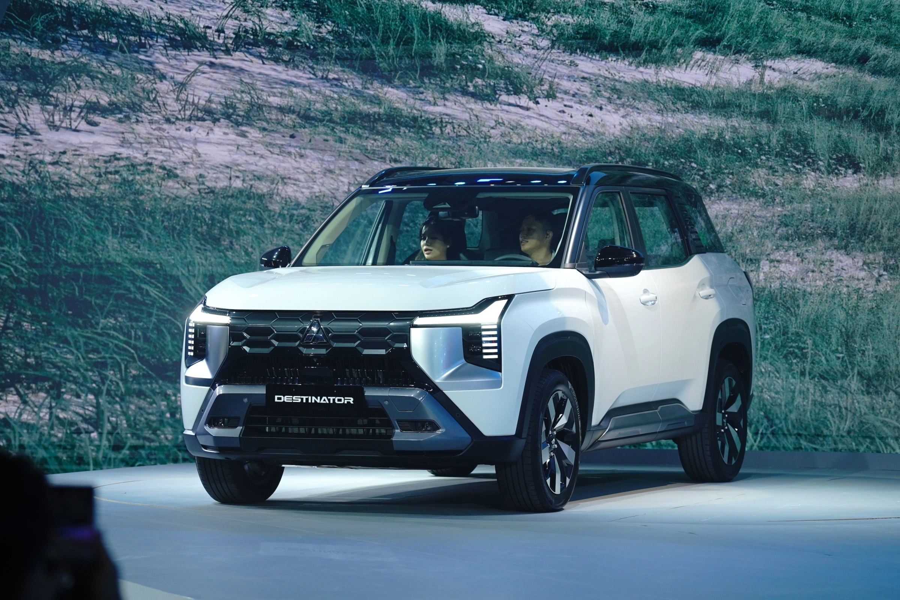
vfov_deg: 10.7
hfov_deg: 16.0
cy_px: 300
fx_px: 3200
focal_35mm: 128
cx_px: 450
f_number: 4.5
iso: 1000
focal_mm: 128
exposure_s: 1/400
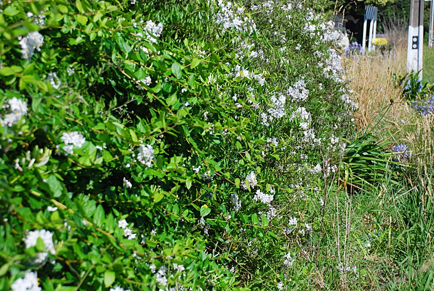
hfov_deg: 28.0
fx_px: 869
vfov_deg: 19.0
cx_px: 217
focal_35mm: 72
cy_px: 146
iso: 400
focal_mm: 48
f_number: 4.8
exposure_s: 1/2000
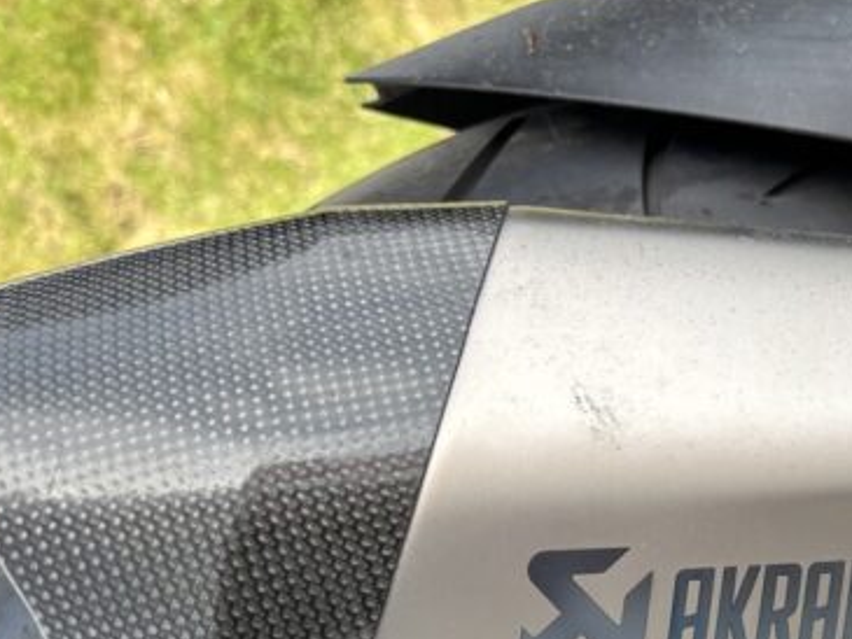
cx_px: 1015
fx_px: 1797
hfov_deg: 24.3
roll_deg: +33.1
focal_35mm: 73
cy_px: 655
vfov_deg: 19.5
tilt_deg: -32.9
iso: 50
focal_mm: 5.96
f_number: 1.6
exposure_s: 1/515
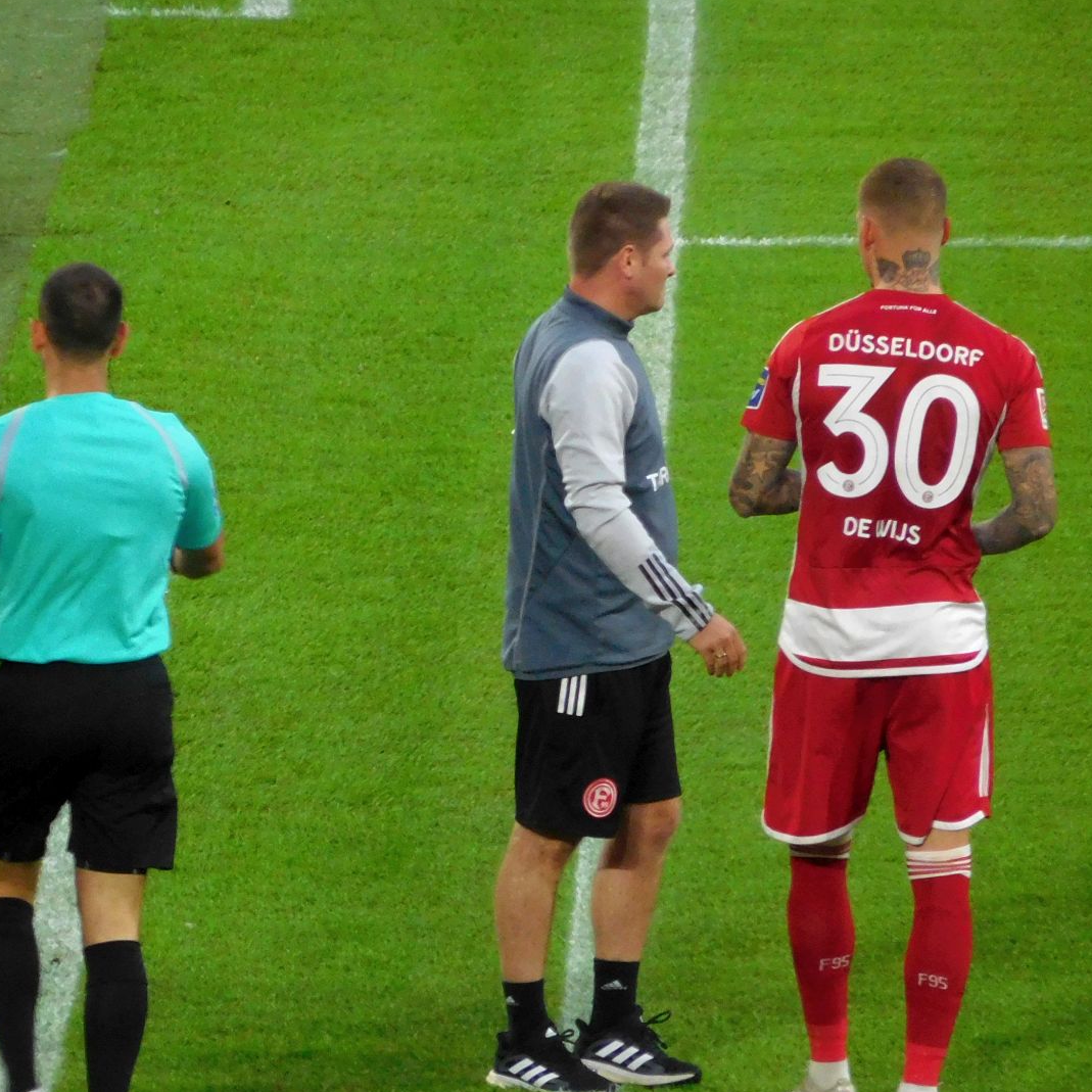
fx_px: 29516
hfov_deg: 2.1
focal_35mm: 827
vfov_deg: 2.1
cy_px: 613
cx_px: 262
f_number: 6.5
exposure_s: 1/100
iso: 400
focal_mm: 90
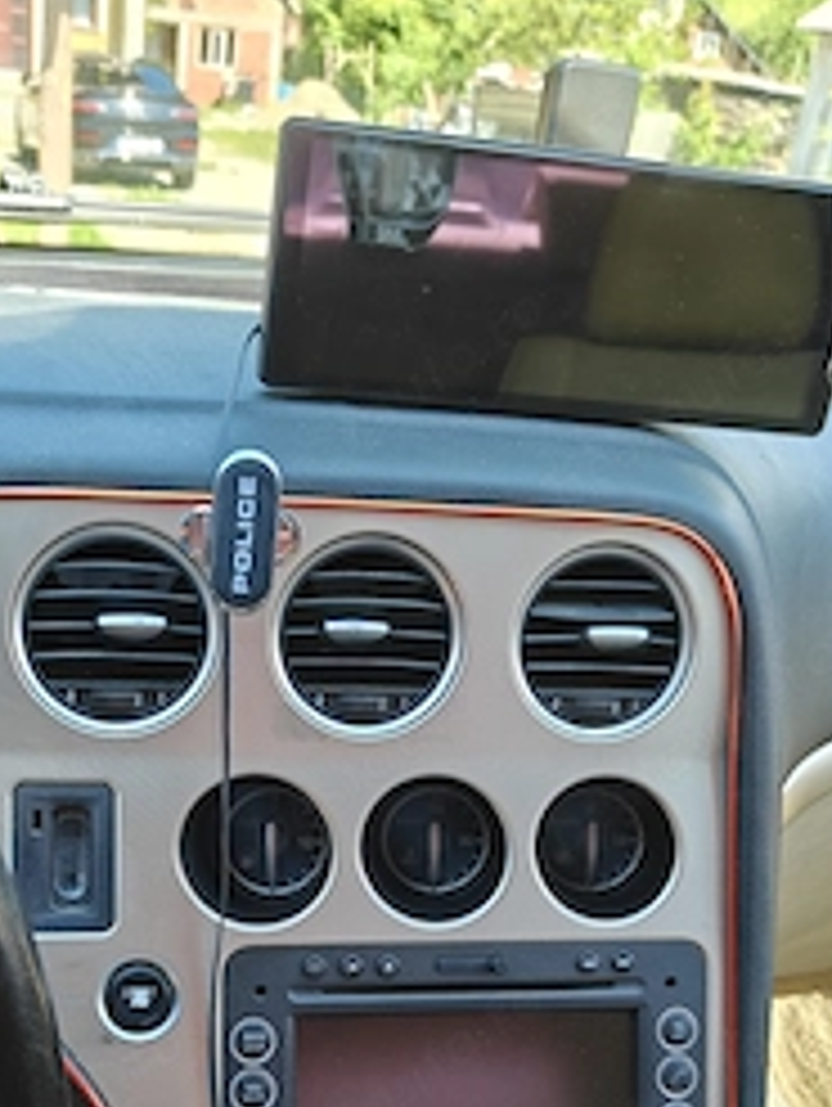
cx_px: 279
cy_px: 824
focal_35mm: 39
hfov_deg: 36.5
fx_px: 1248
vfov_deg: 46.2
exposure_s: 1/174
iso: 80
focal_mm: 5.59
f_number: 1.8
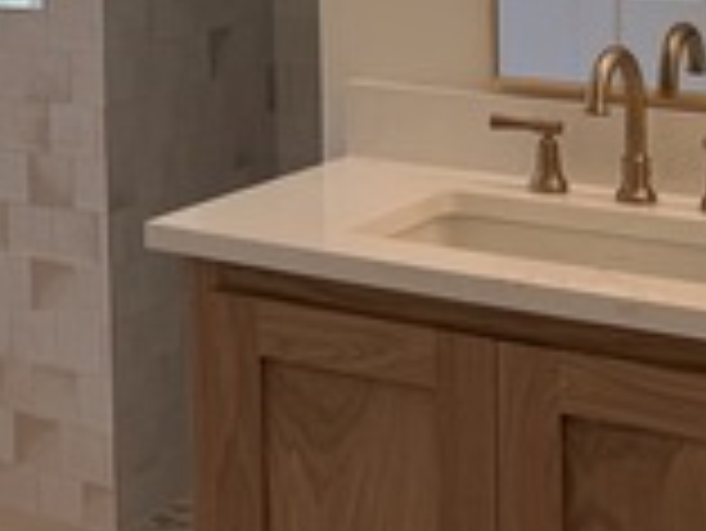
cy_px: -230
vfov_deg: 14.3
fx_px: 2000
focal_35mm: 98
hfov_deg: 18.4
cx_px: -252
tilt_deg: -0.3
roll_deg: +1.2
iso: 100
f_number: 1.78
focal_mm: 6.76
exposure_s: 1/355
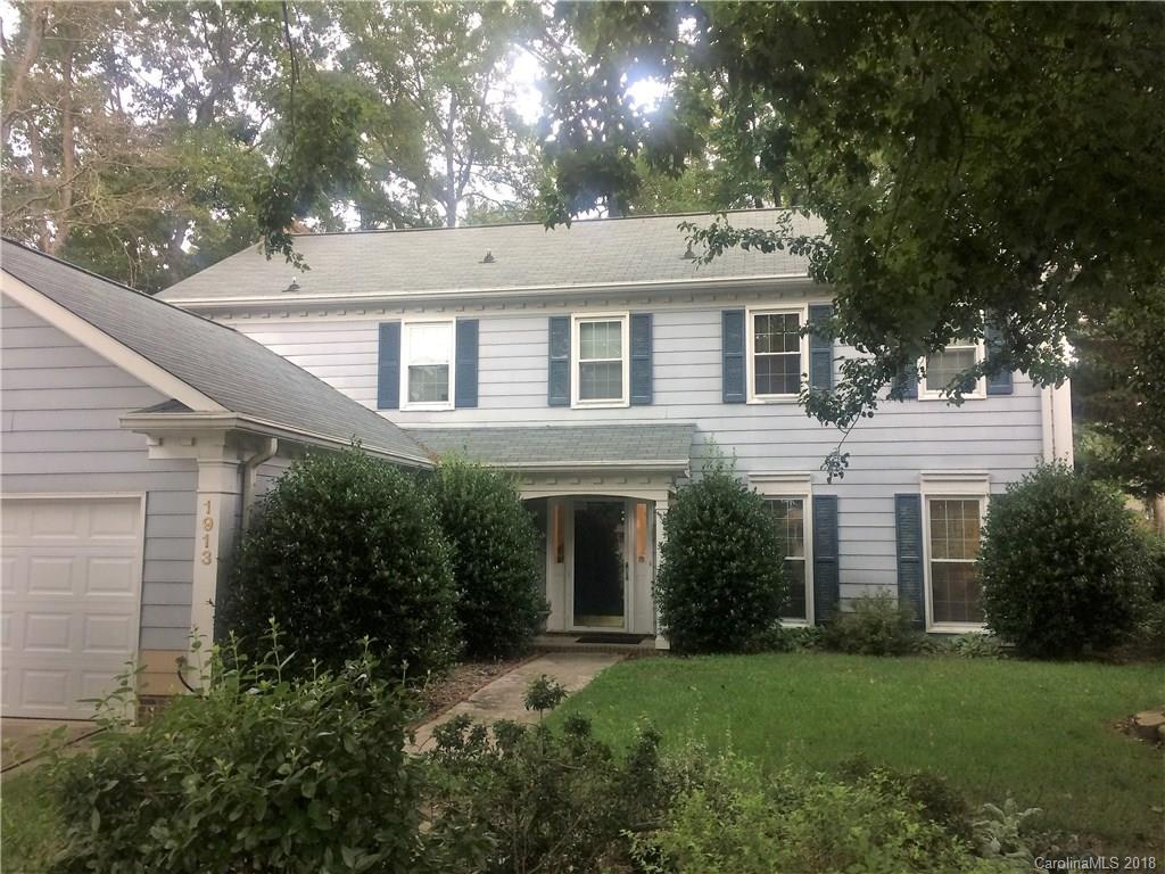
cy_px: 437
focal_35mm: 29
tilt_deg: +3.3
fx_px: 976
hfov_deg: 61.7
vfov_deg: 48.2
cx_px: 582
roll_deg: -1.1
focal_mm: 4.15
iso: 40
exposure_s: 1/40
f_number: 2.2
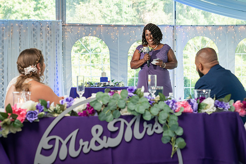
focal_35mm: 69
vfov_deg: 19.8
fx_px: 471
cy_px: 84
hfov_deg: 29.3
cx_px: 120
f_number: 4
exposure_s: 1/200
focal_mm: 66
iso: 640
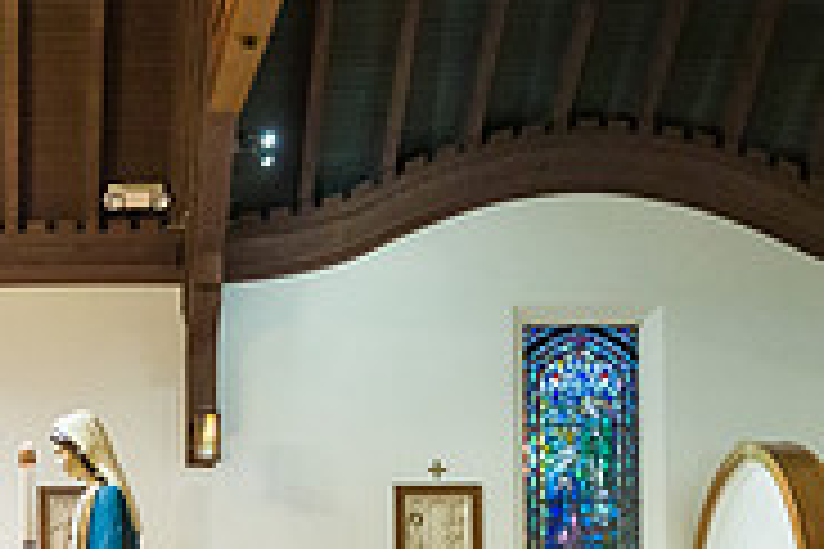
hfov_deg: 25.2
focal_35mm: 76
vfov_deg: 17.2
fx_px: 1739
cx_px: -32
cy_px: 634
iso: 5000
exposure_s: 1/200
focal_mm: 24
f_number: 3.2
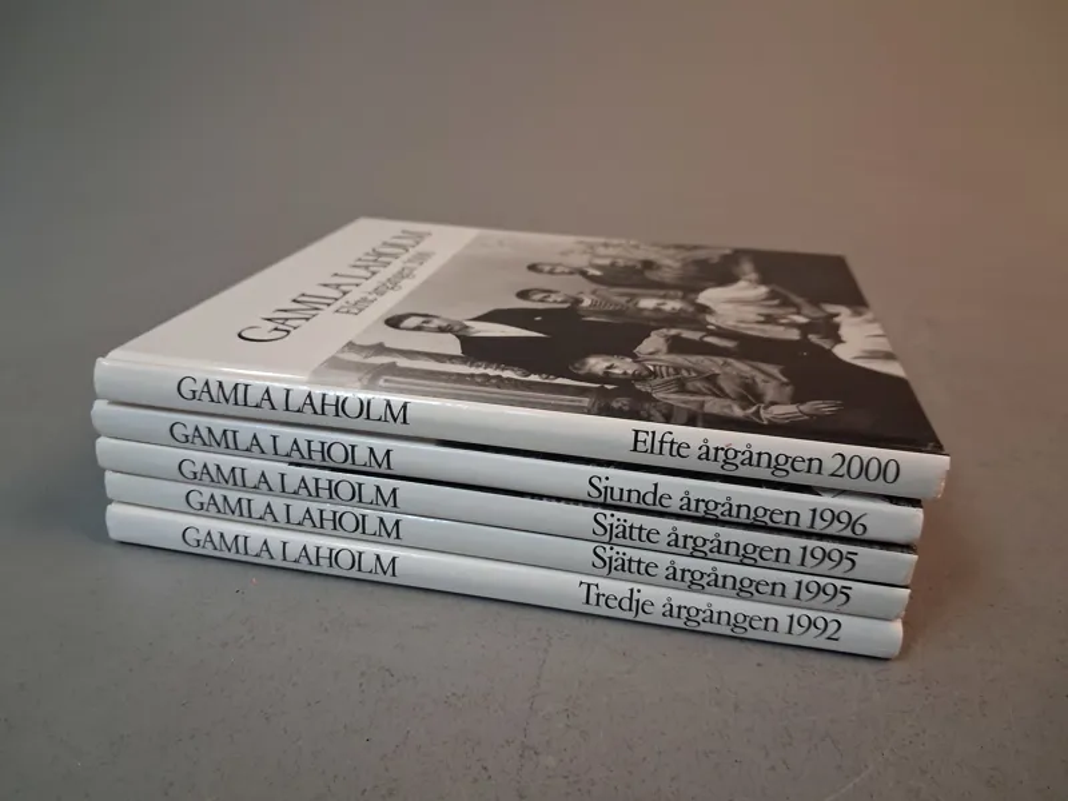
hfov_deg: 65.3
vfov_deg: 51.4
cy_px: 400
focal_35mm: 27
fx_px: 833
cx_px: 534
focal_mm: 4
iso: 400
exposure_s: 1/100
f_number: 1.8
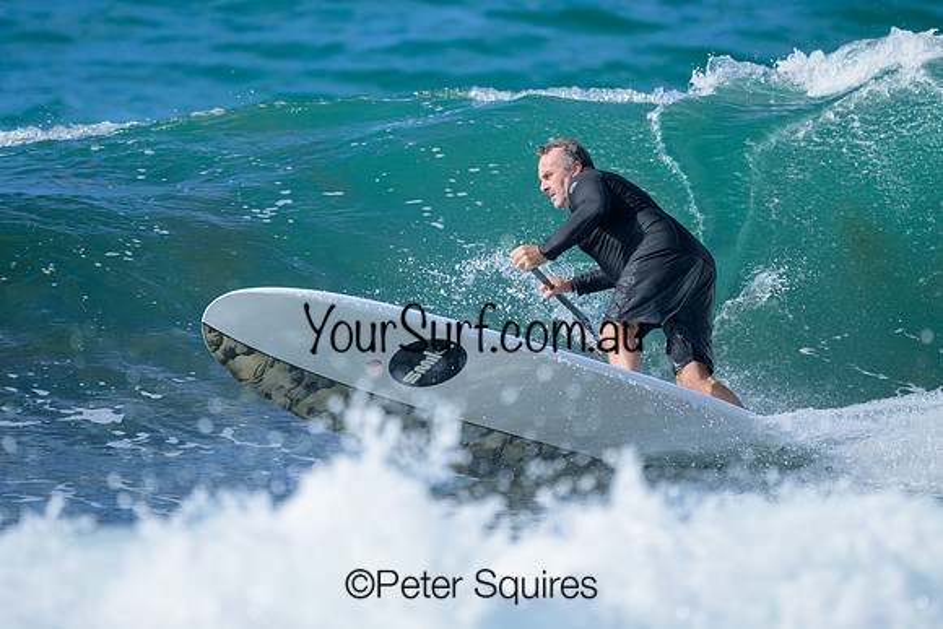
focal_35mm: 944
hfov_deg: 2.2
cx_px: 507
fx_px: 24728
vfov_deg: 1.5
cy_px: 262
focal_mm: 800
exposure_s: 1/2000
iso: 280
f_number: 6.3
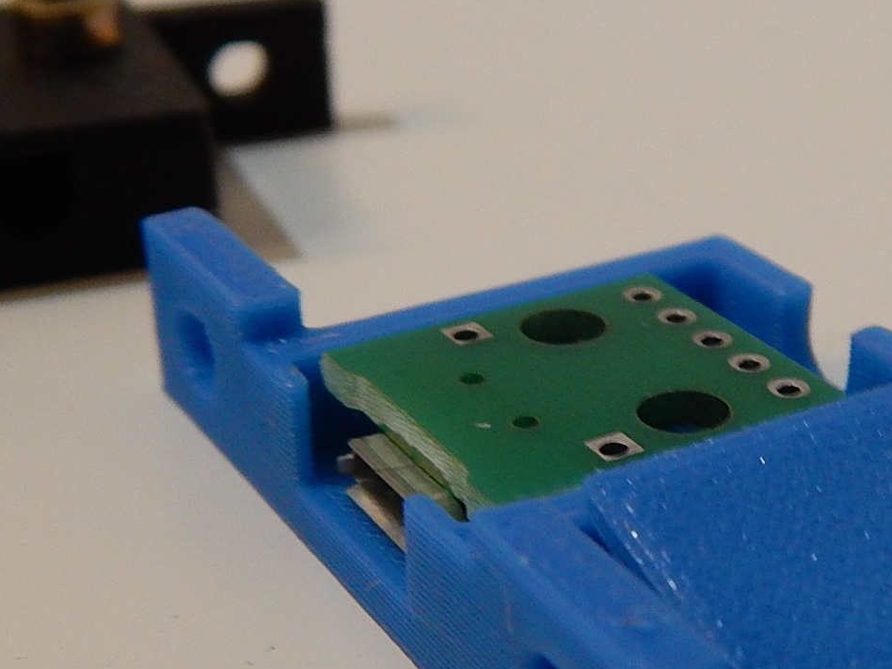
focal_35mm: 75
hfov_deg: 25.7
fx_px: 1932
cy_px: 420
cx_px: 651
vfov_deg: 19.6
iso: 280
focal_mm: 5.6
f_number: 3.2
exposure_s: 1/30
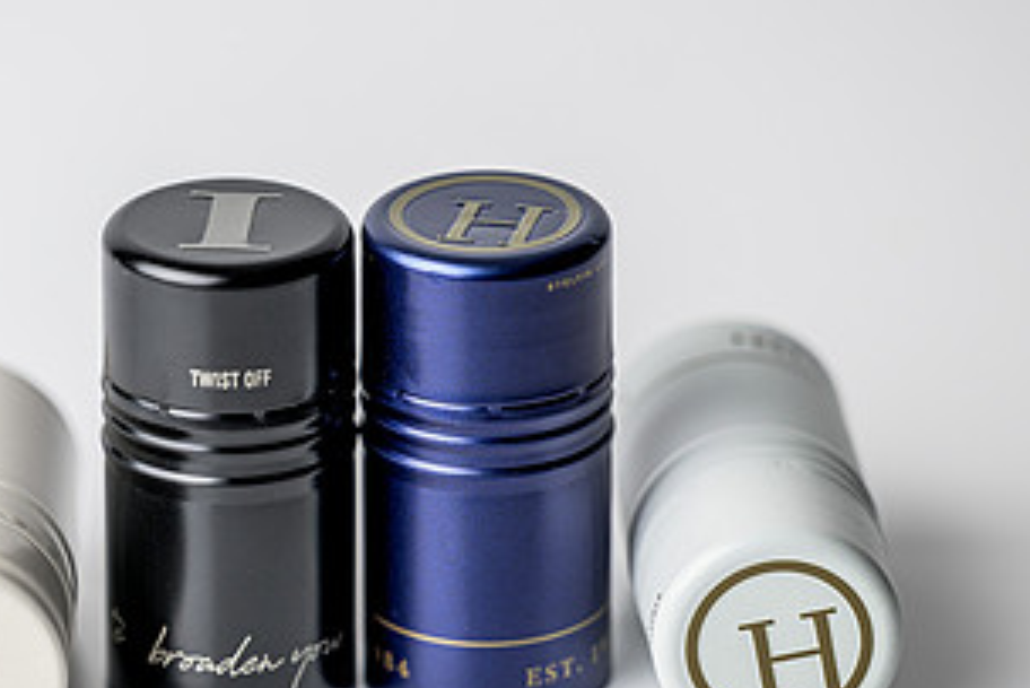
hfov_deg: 4.9
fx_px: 12050
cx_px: 289
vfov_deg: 3.3
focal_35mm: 421
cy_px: 467
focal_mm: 200
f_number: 2.8
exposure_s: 1/200
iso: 50
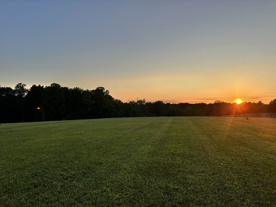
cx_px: 138
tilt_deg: +0.7
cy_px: 104
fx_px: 191
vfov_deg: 56.8
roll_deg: -1.5
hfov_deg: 71.6
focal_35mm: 24
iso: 80
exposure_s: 1/1779
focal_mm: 6.86
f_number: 1.78
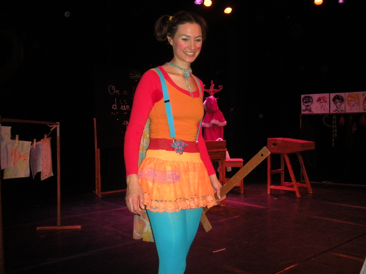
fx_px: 370
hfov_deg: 52.6
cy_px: 137
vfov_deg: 40.7
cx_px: 183
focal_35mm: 35
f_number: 3.5
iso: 400
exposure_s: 1/60
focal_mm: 6.3
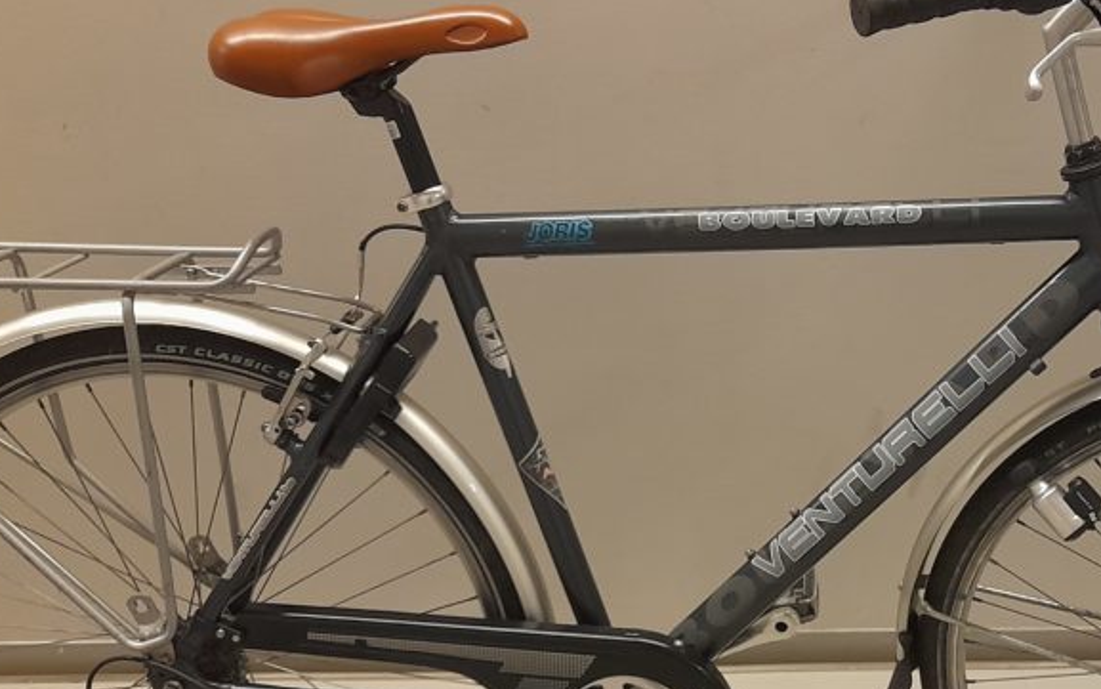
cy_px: 487
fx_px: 1411
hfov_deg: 41.9
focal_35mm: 47
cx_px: 765
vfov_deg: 27.2
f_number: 2
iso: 320
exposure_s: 1/50
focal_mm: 4.6
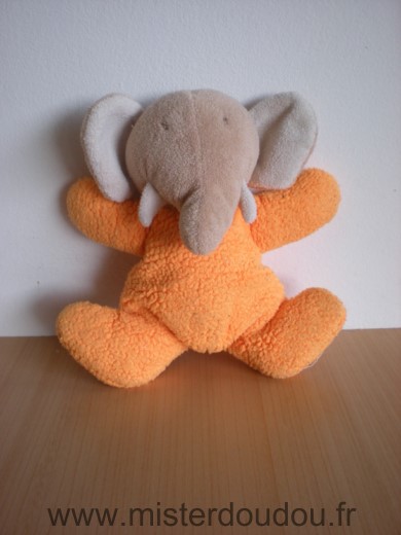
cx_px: 200
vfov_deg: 49.0
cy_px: 268
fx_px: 587
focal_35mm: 38
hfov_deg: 37.7
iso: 122
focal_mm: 6.3
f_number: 3.1
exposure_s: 1/52.4
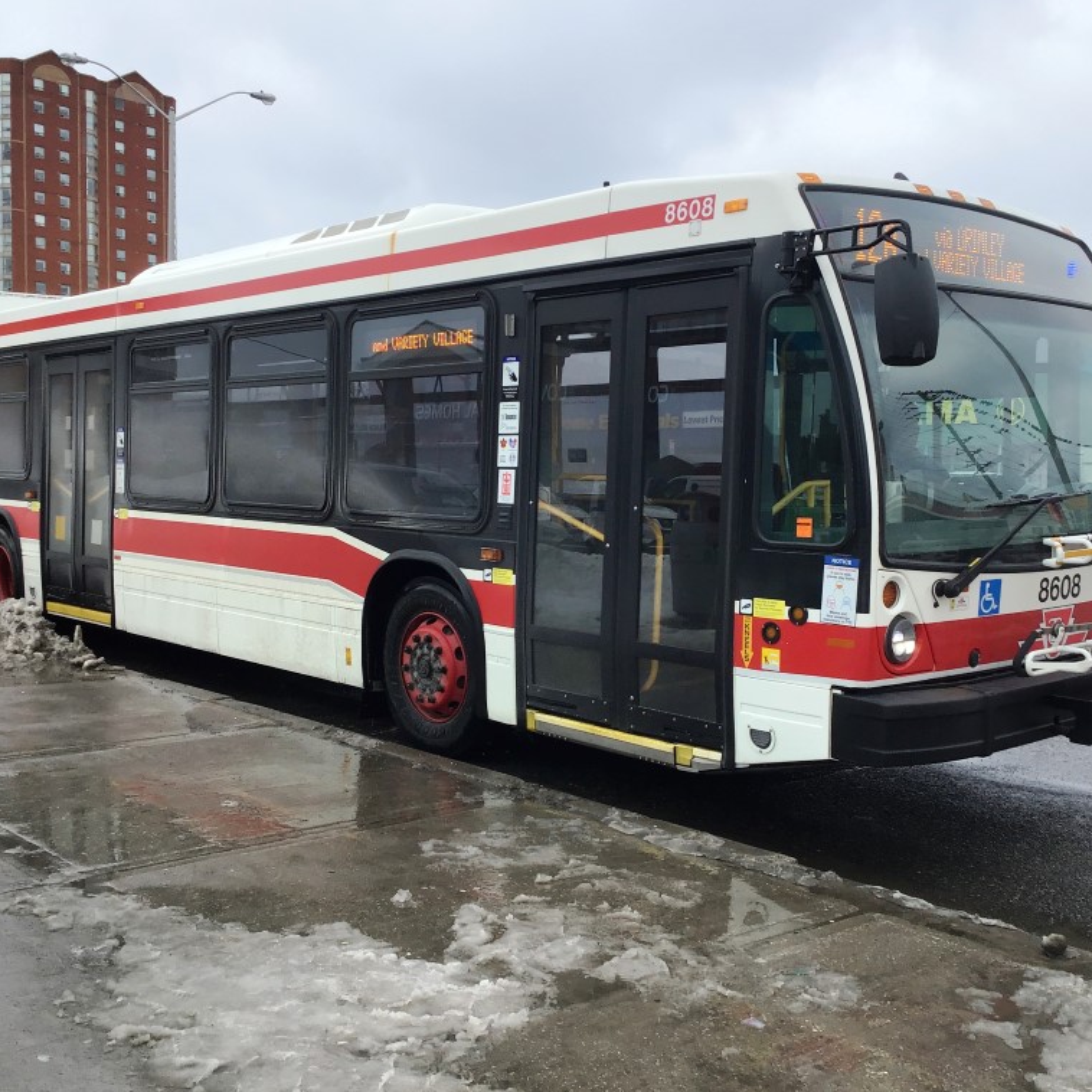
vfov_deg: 44.9
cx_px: 540
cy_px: 542
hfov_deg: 44.9
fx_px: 1321
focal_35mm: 37
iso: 25
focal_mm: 3.3
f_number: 2.4
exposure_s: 1/727
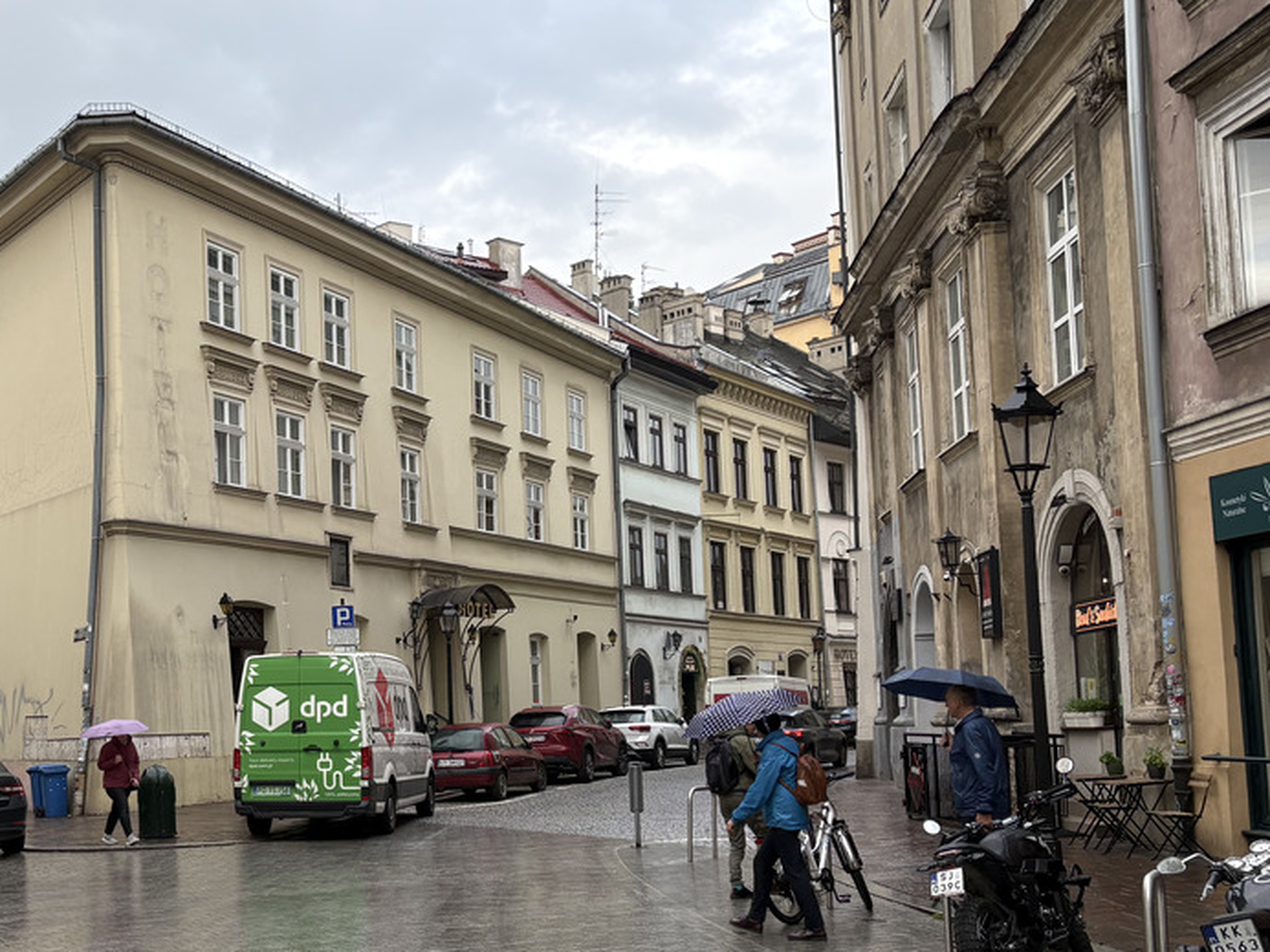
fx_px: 1651
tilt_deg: +5.1
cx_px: 280
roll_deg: +1.2
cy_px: 590
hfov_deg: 40.6
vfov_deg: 32.1
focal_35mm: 45
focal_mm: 5.96
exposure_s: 1/607
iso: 50
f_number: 1.6
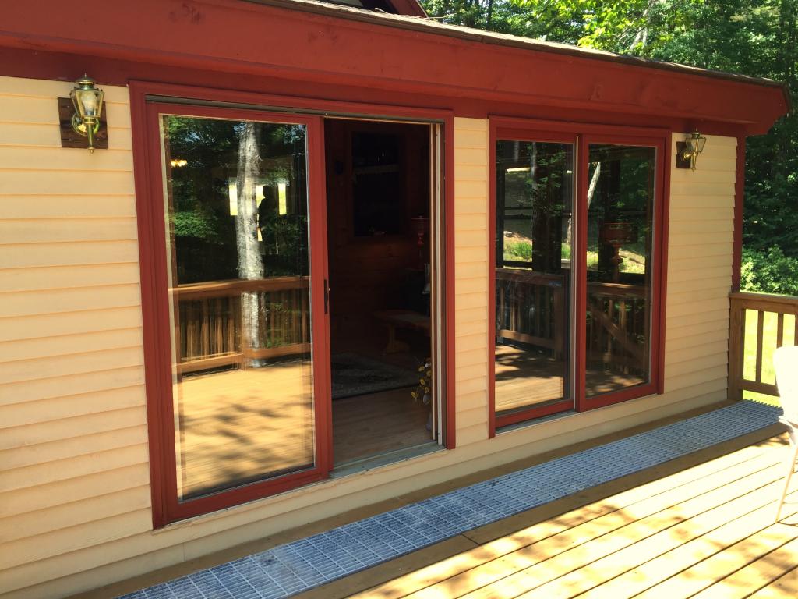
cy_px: 300
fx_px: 669
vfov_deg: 48.2
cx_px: 399
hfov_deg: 61.7
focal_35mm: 29
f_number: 2.2
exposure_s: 1/173
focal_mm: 4.15
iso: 32
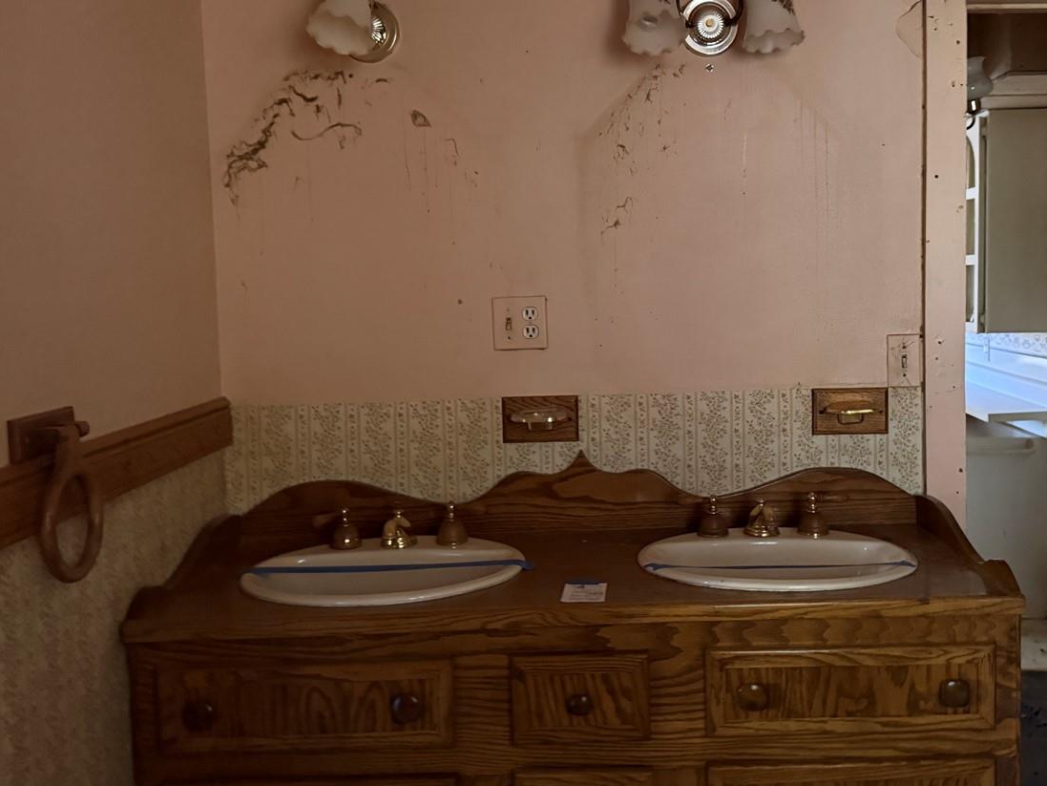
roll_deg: +2.7
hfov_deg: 52.4
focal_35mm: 35
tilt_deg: -2.2
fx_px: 1059
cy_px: 344
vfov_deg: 40.6
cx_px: 610
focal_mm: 6.76
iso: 1000
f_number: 1.78
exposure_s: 1/31
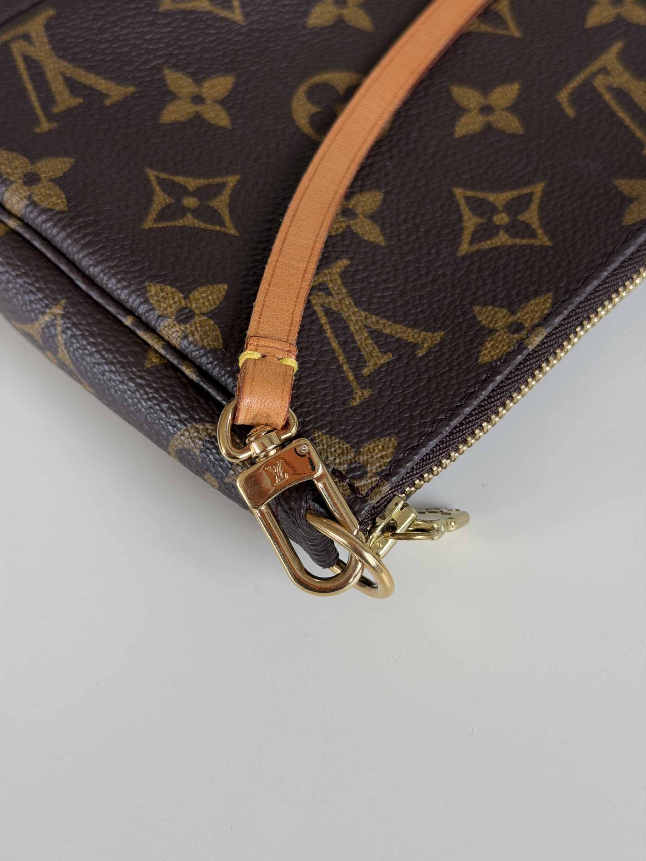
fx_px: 1194
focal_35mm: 48
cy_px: 430
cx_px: 323
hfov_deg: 30.3
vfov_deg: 39.7
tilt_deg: -59.1
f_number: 1.78
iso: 50
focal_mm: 6.76
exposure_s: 1/130
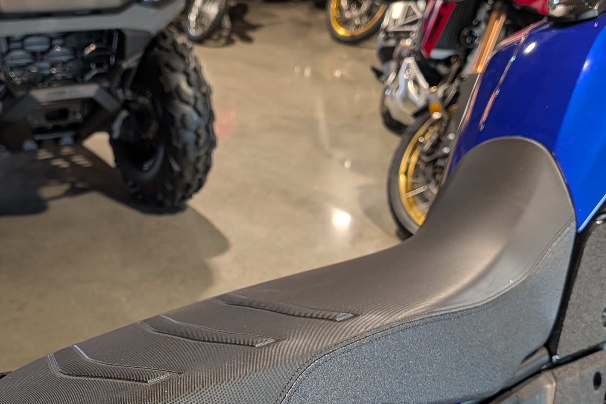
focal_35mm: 46
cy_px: 329
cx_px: 247
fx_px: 774
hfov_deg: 42.6
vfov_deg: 28.6
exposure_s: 1/60
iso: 65
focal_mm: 6.9
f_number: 1.68
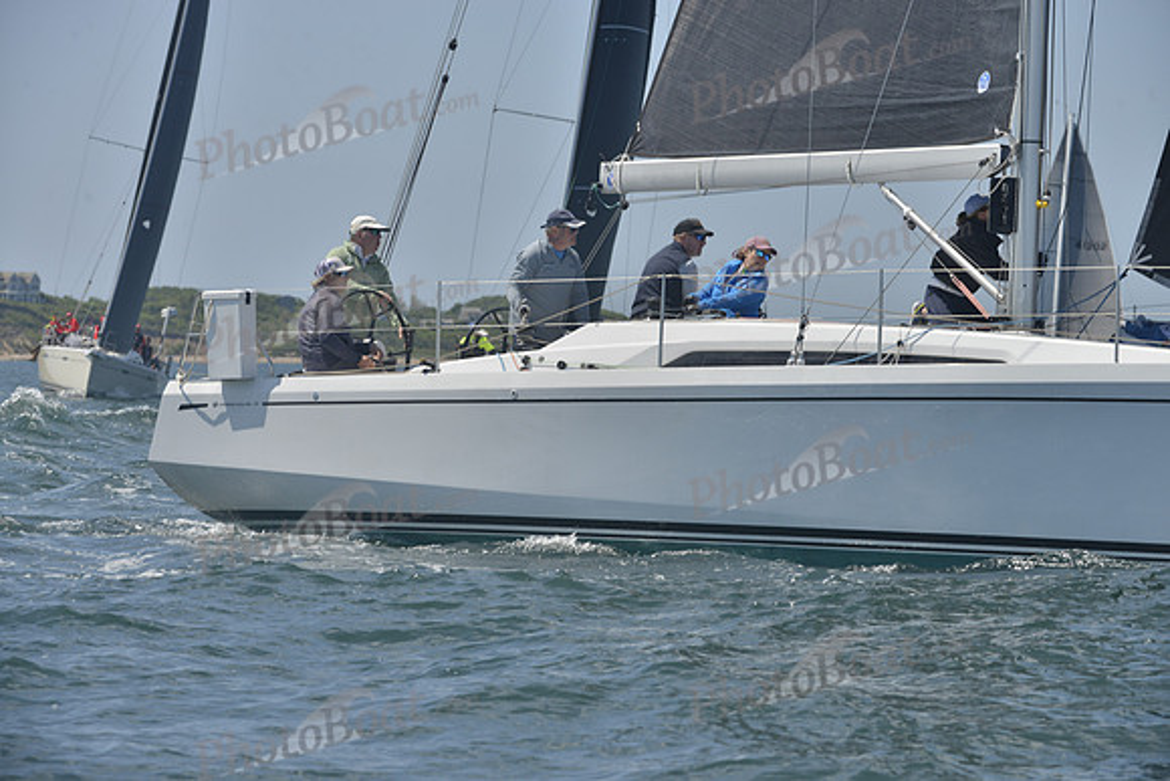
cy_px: 390
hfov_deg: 10.3
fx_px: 6501
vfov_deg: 6.9
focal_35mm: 200
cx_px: 585
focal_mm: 200
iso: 280
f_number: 10
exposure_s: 1/800
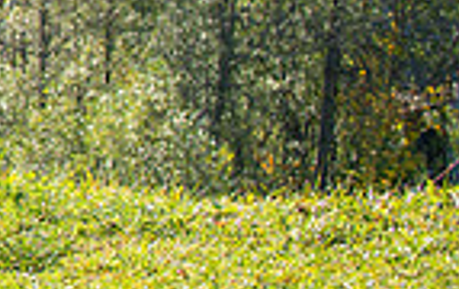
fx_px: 3622
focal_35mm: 289
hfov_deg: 7.0
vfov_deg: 4.5
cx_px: -446
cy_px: -92
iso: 100
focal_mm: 70
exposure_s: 1/250
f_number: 7.1
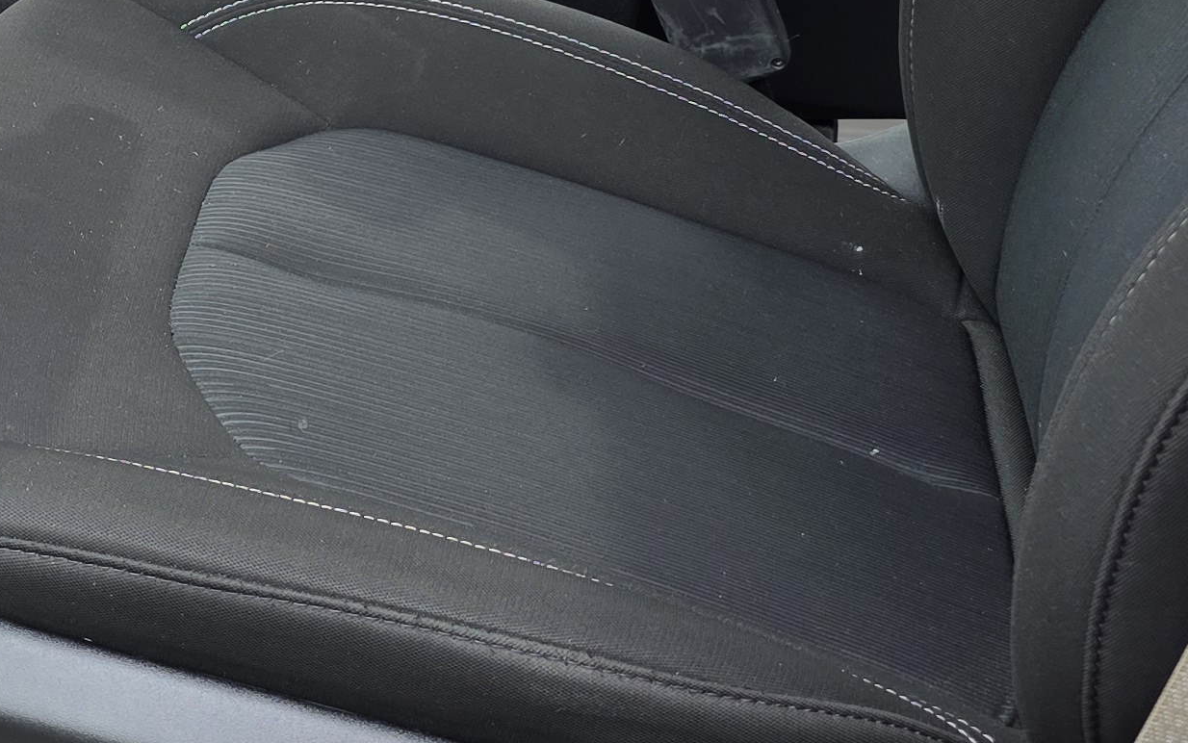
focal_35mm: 79
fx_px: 2558
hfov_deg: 24.5
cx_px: -90
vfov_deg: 16.3
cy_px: 69
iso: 40
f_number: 1.7
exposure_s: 1/359
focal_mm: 6.3
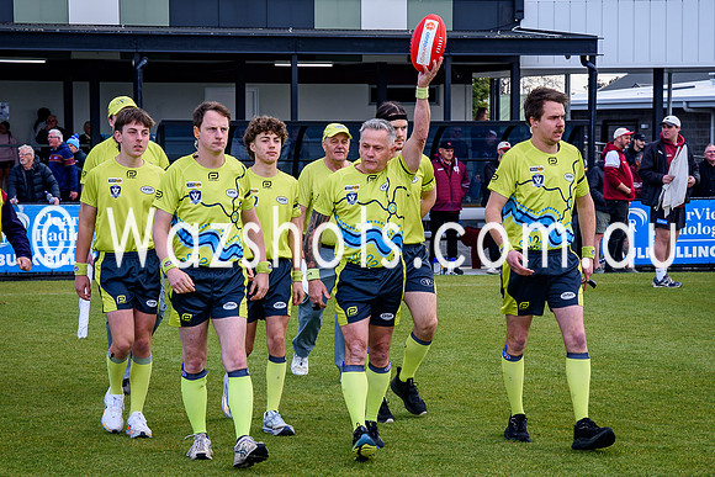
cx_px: 354
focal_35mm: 107
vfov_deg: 12.9
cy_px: 265
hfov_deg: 19.2
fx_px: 2118
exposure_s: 1/160
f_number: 5.6
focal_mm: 44
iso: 100
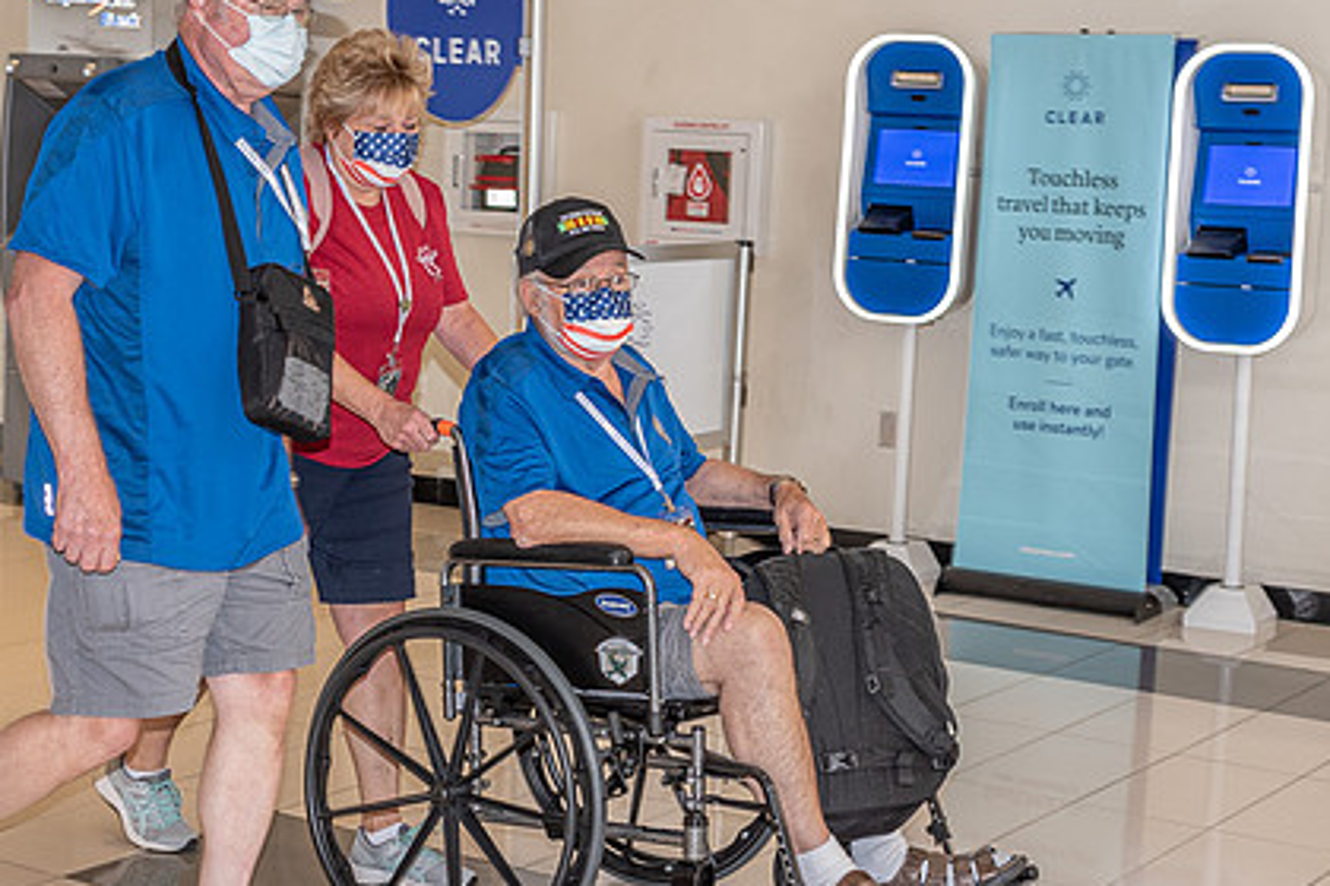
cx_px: 589
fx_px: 2549
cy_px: 394
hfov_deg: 29.2
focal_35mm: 69
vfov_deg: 19.7
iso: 640
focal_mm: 50
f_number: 4.5
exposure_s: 1/80
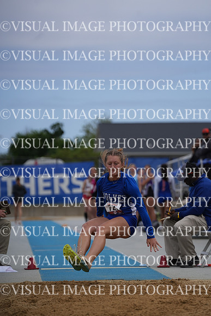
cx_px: 106
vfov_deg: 11.2
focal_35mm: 184
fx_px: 1617
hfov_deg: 7.5
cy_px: 158
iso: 320
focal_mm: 184
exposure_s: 1/4000
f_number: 4.5
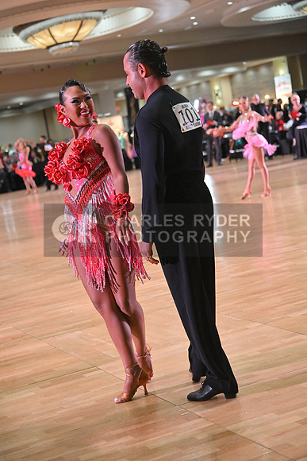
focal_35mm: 70
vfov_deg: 28.8
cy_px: 230
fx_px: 895
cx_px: 154
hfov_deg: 19.5
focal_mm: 70
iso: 4000
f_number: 4.5
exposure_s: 1/400
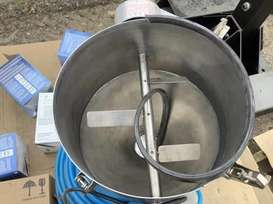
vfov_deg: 45.4
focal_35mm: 31
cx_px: 136
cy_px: 102
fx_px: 244
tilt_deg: -59.9
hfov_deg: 58.4
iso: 25
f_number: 2.4
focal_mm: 3.3
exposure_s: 1/120
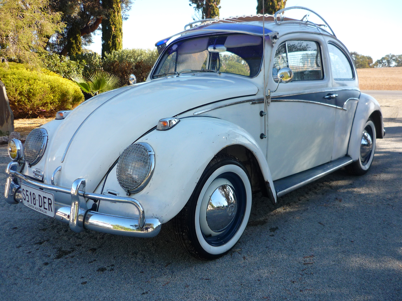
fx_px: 383
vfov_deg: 42.9
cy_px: 150
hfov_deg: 55.4
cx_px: 201
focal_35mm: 33
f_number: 2.8
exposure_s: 1/320
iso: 100
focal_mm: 5.5
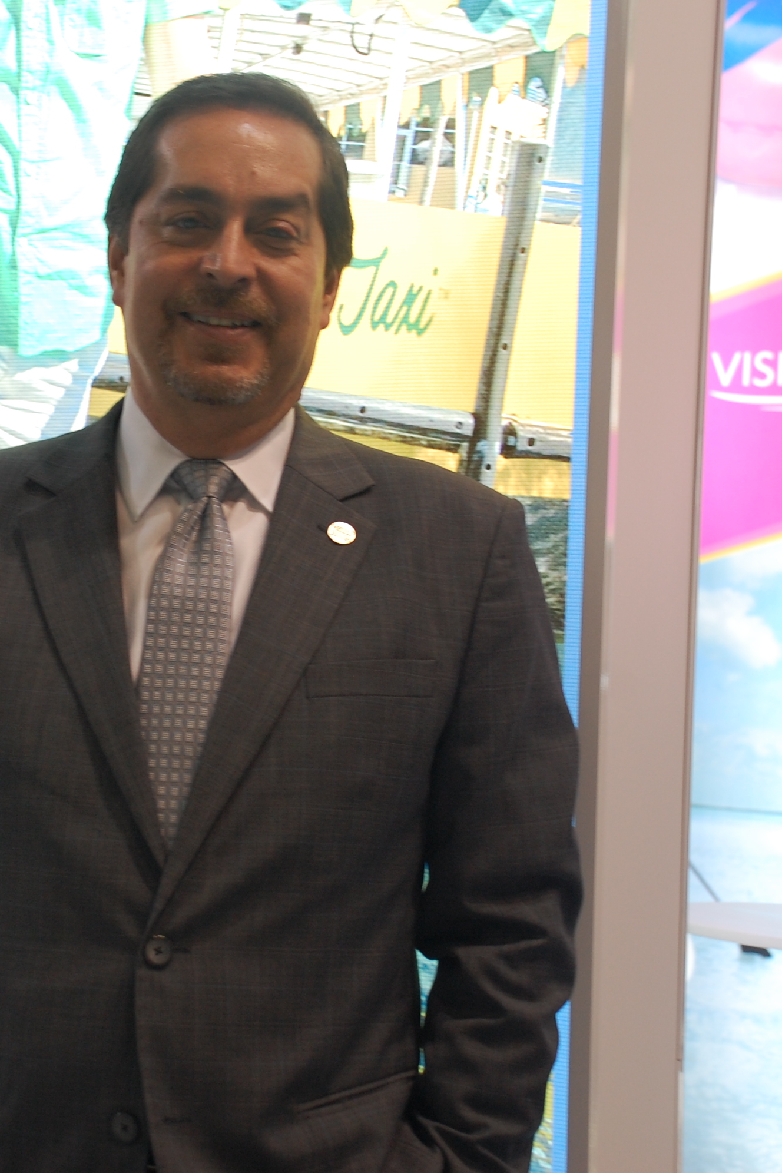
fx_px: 2802
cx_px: 197
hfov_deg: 15.8
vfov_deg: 23.6
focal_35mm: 86
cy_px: 585
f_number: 4.5
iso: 400
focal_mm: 38
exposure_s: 1/40
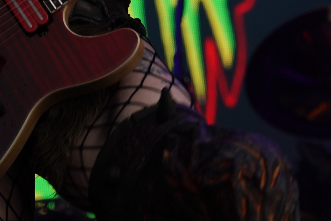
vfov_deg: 2.9
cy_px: -184
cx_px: 131
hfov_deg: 4.3
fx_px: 4358
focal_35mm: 474
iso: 100
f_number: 4.5
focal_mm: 105
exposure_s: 1/160
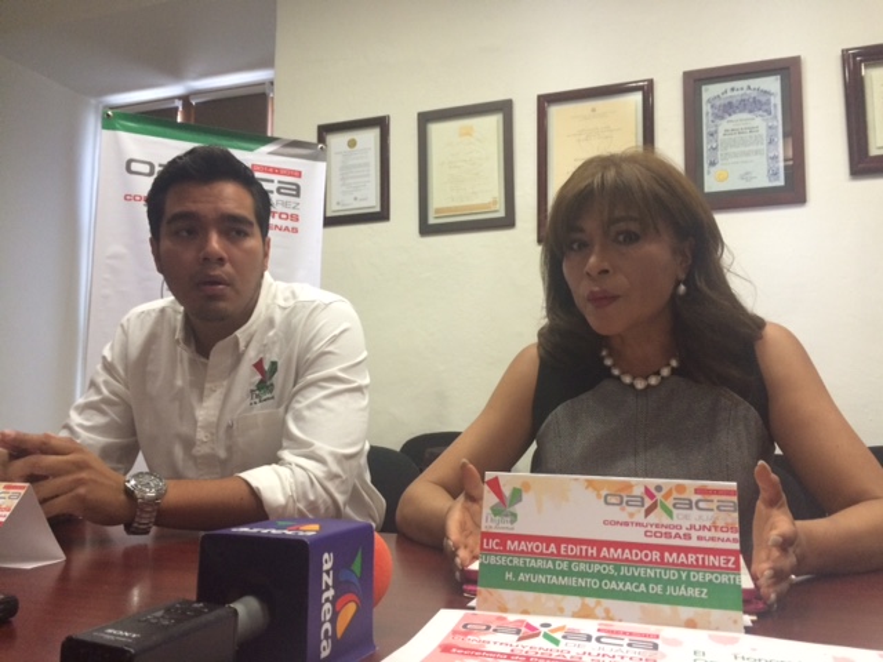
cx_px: 442
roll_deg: -0.6
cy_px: 331
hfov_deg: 61.7
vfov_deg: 48.2
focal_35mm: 29
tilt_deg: +7.0
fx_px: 740
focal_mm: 4.15
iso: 200
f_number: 2.2
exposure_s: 1/30
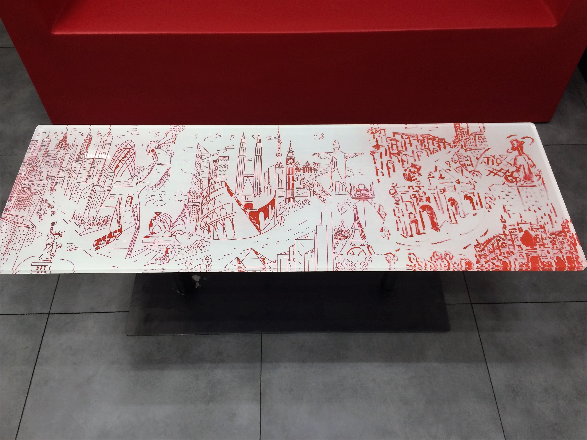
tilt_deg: -59.1
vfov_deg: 48.2
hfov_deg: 61.7
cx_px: 294
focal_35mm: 29
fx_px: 492
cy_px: 220
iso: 50
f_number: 2.2
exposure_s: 1/33
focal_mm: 4.15
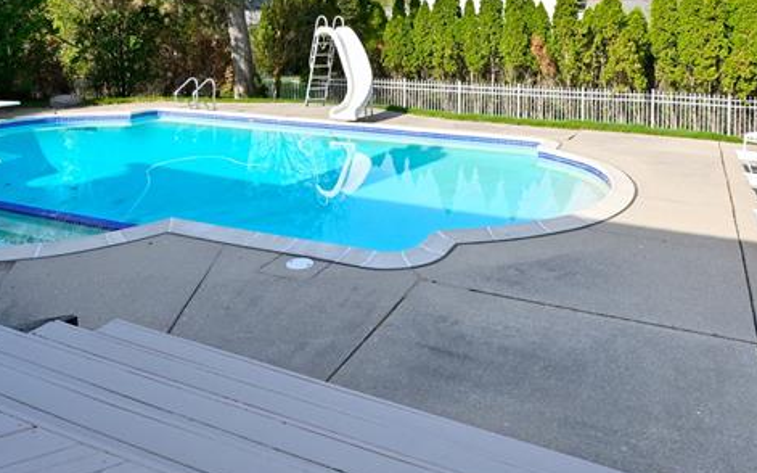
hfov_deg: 61.0
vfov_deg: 37.6
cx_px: 428
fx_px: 639
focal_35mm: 31
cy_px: 37
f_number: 16
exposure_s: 1/200
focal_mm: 14
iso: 320
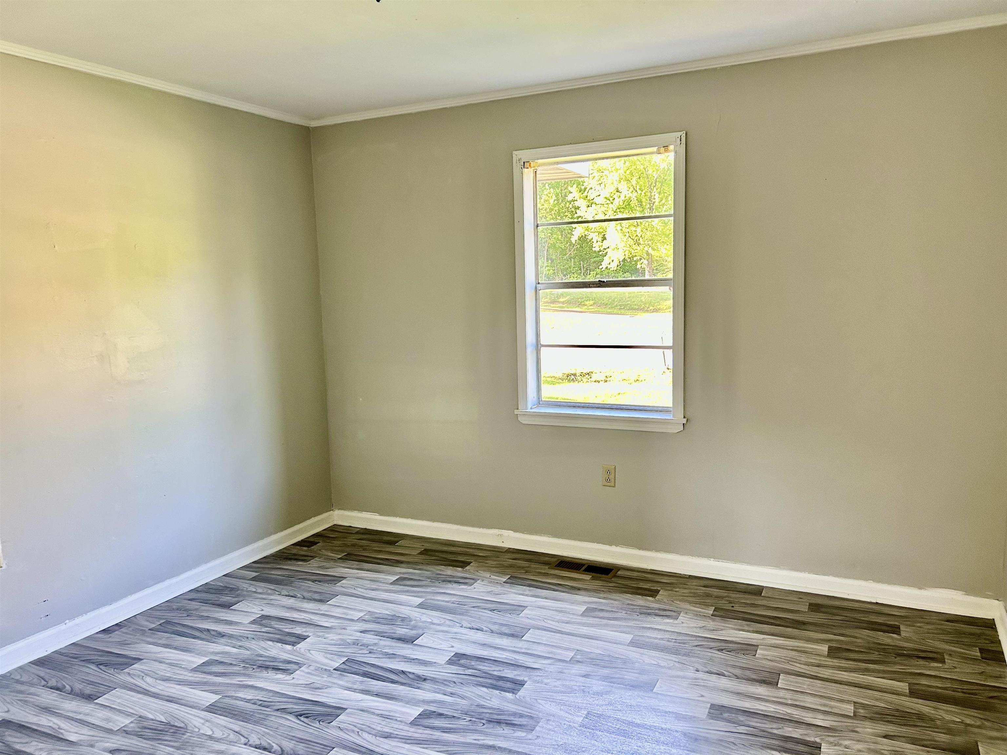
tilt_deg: -7.8
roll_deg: +1.5
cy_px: 378
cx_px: 504
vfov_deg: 53.1
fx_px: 756
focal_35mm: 26
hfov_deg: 67.3
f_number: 1.5
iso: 125
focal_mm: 5.7
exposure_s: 1/60
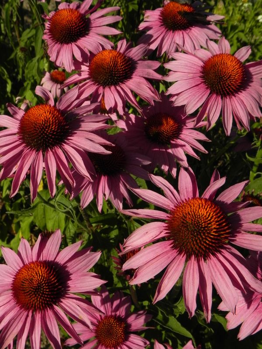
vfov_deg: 45.8
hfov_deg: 35.1
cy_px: 174
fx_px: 414
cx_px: 131
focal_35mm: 41
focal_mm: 7.3
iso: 160
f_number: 5.6
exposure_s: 1/1250
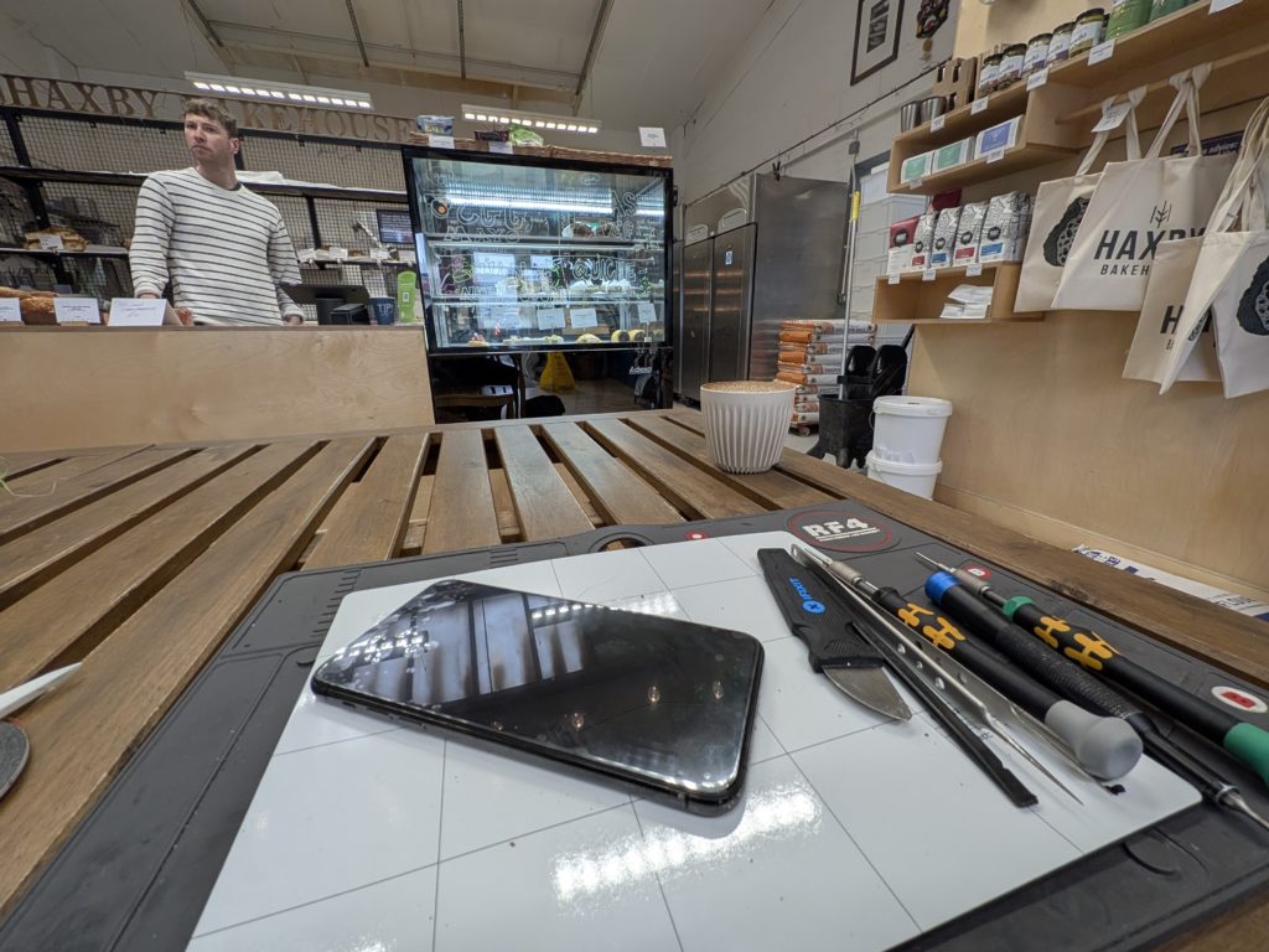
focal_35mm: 13
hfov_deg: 106.2
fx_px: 477
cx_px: 634
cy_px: 476
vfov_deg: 89.9
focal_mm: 1.54
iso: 75
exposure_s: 1/79.3
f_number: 2.2
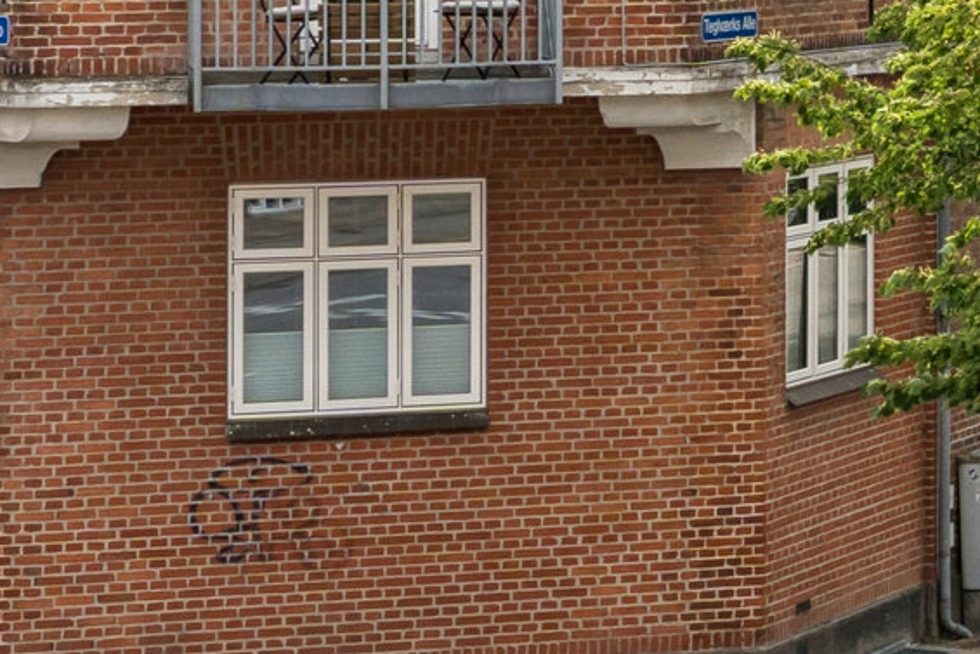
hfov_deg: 12.4
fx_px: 4193
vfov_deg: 8.9
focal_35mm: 154
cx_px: 1650
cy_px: 156
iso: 400
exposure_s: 1/500
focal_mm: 29
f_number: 10
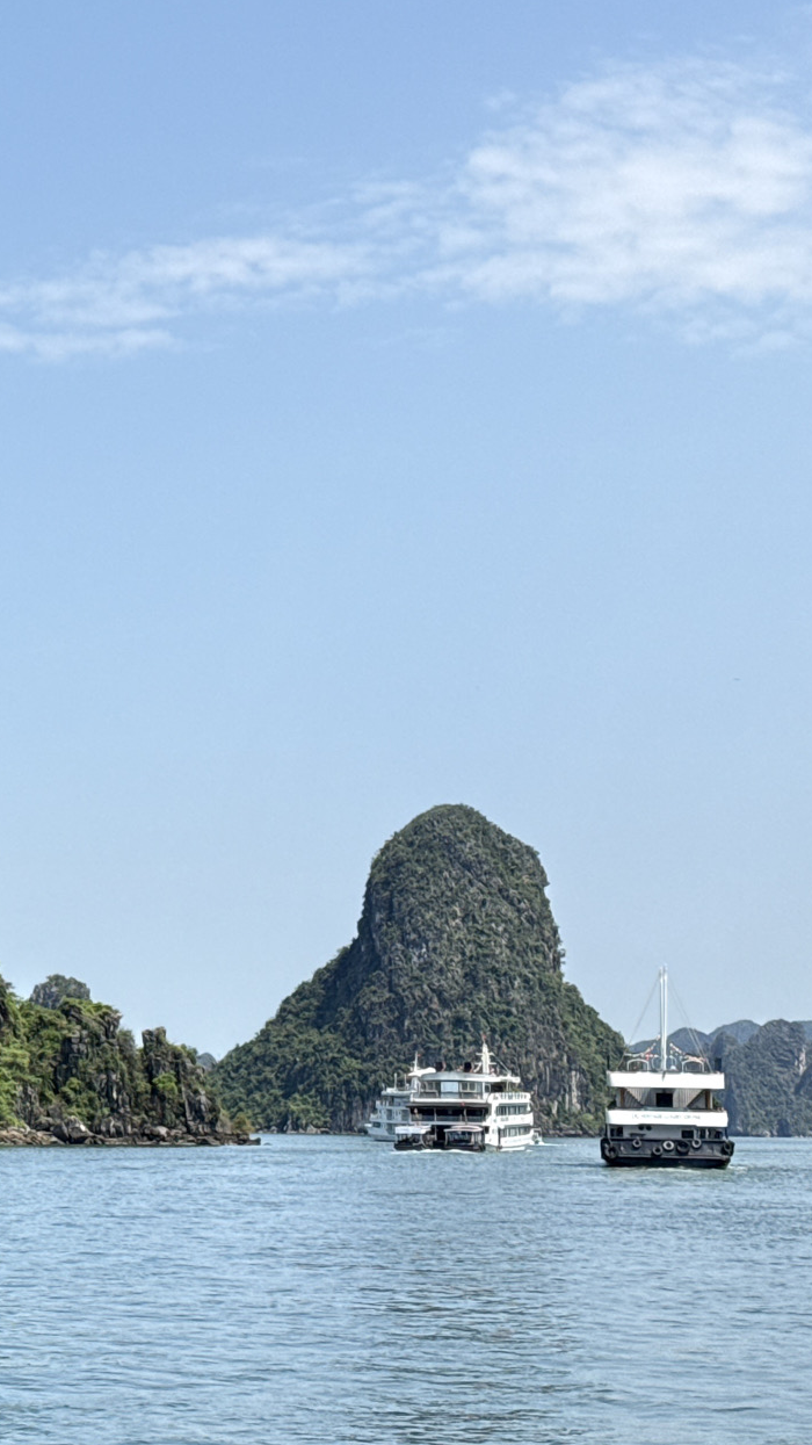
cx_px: -268
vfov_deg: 25.3
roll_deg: +0.1
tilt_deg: +5.6
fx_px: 3216
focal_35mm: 84
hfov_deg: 13.8
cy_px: 819
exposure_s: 1/2865
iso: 64
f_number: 1.78
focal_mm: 6.76
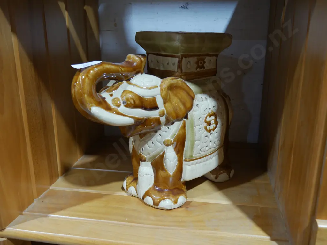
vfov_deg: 41.8
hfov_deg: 53.9
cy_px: 122
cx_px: 164
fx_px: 321
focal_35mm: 34
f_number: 4
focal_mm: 17
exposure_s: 1/60
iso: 500
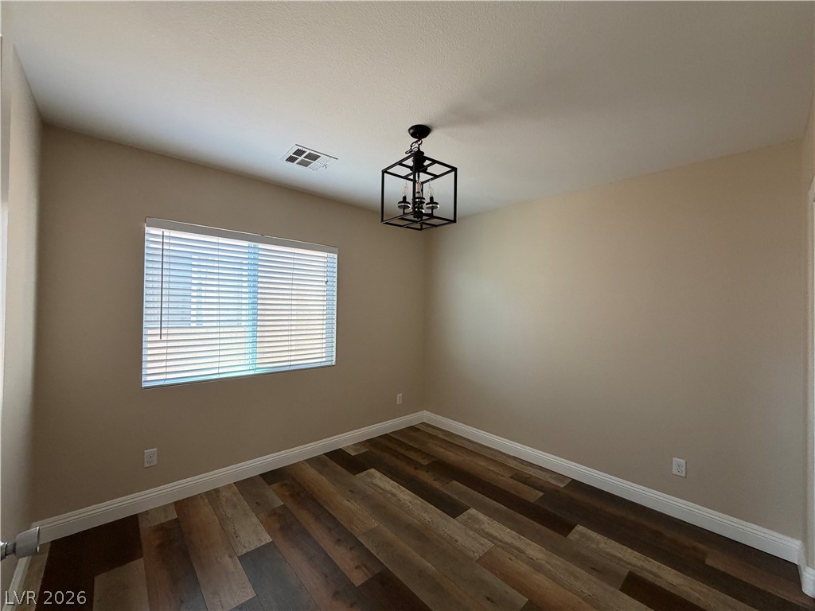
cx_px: 408
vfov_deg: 85.7
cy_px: 306
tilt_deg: +0.3
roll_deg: -1.0
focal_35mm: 14
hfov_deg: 102.1
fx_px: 330
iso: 320
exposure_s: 1/81
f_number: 2.2
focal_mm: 2.22
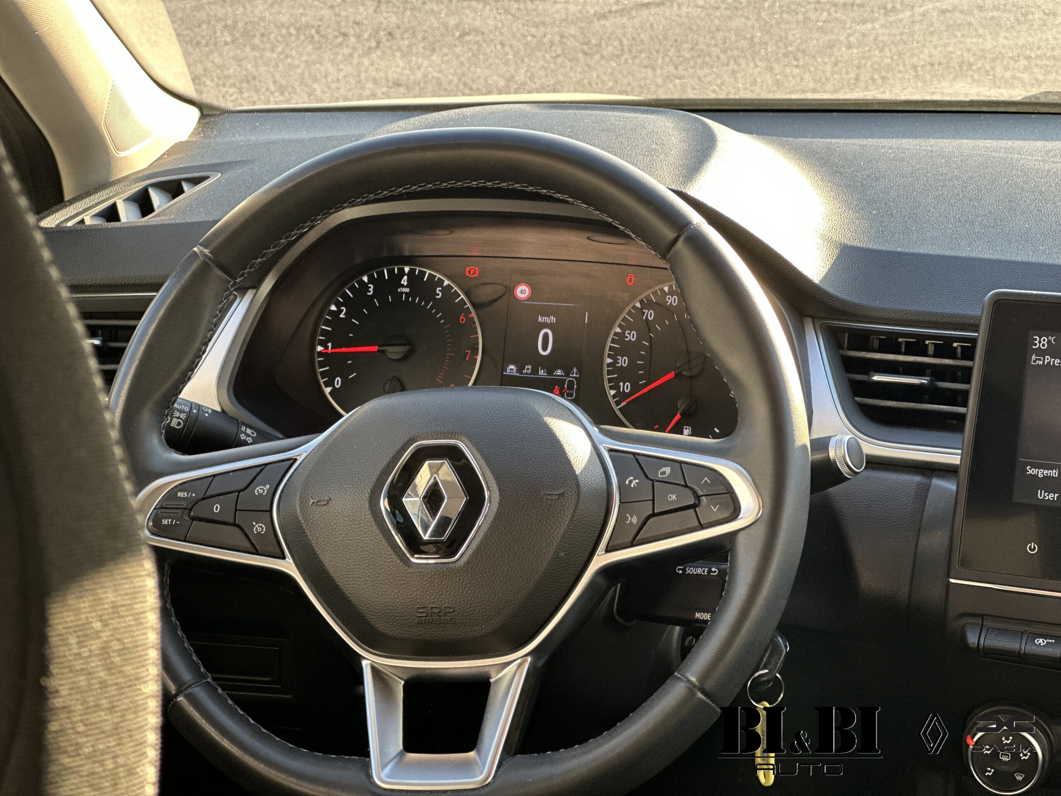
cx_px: 530
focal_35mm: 77
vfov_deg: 19.1
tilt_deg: -17.1
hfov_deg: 25.3
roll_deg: +0.7
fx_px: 2360
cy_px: 398
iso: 160
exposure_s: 1/121
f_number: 2.8
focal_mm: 9
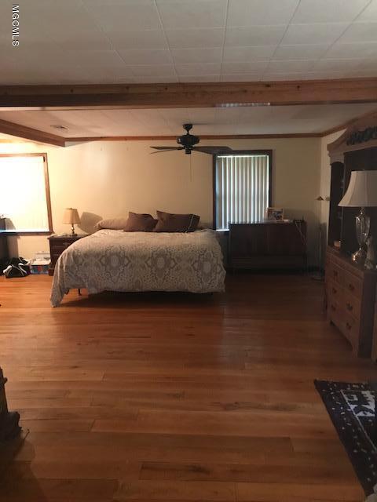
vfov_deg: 63.4
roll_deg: +2.5
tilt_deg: -9.9
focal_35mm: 28
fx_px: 407
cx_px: 188
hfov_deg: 49.7
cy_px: 251
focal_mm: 3.99
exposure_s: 1/5
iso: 80
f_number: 1.8
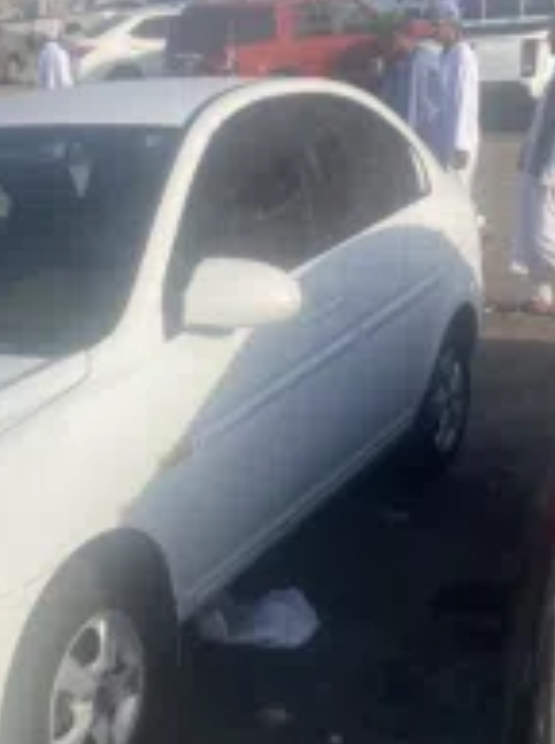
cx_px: 185
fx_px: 1158
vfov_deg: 34.4
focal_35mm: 54
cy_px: 605
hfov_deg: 26.8
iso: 32
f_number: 1.8
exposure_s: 1/3125
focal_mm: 4.25
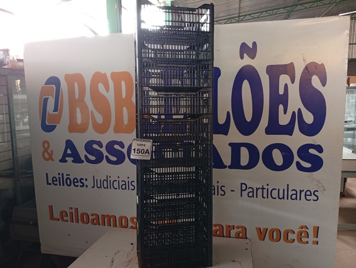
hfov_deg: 65.2
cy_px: 134
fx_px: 278
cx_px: 178
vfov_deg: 51.5
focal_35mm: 27
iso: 483
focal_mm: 3.98
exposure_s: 1/30
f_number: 1.8
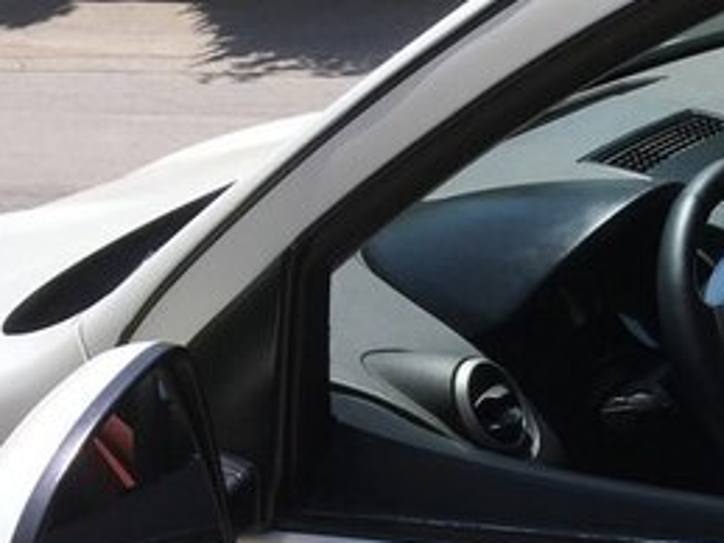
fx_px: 1547
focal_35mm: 74
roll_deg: +7.8
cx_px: 911
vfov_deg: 19.1
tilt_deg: -29.0
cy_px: 603
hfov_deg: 23.6
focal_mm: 4.15
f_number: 2.2
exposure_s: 1/1479
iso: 25
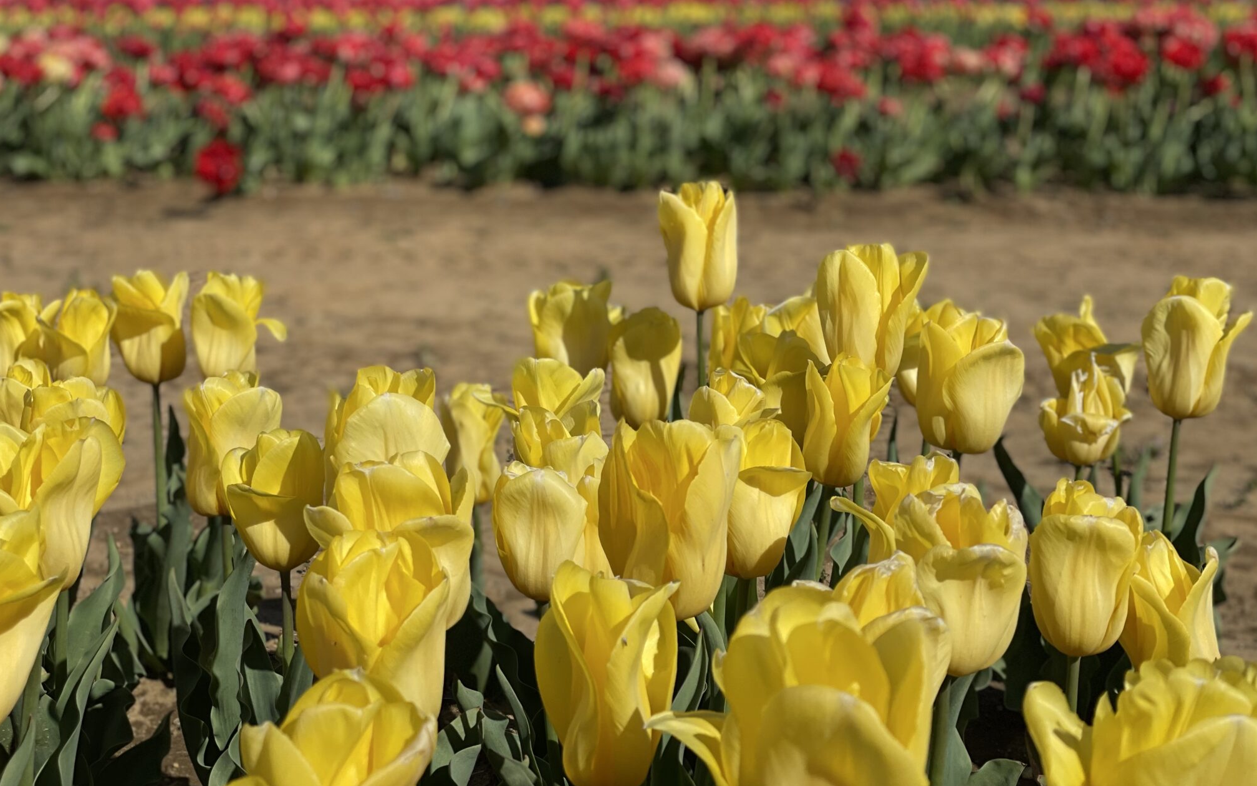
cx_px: 635
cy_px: 309
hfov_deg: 36.3
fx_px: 1918
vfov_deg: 23.1
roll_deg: +0.5
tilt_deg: -9.4
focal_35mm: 56
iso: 32
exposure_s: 1/3984
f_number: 2
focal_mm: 6
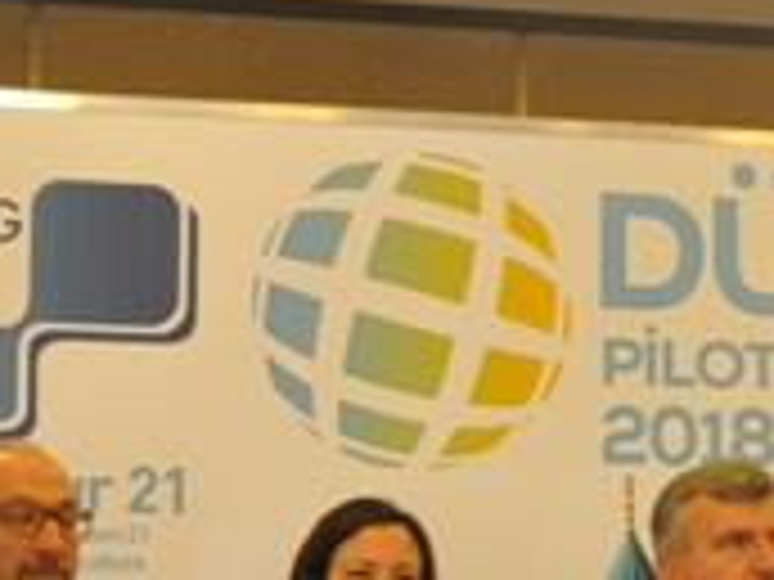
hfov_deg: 14.3
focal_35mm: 134
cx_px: 922
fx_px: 2991
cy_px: 528
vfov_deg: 11.0
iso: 800
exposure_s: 1/60
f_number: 3.8
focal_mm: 25
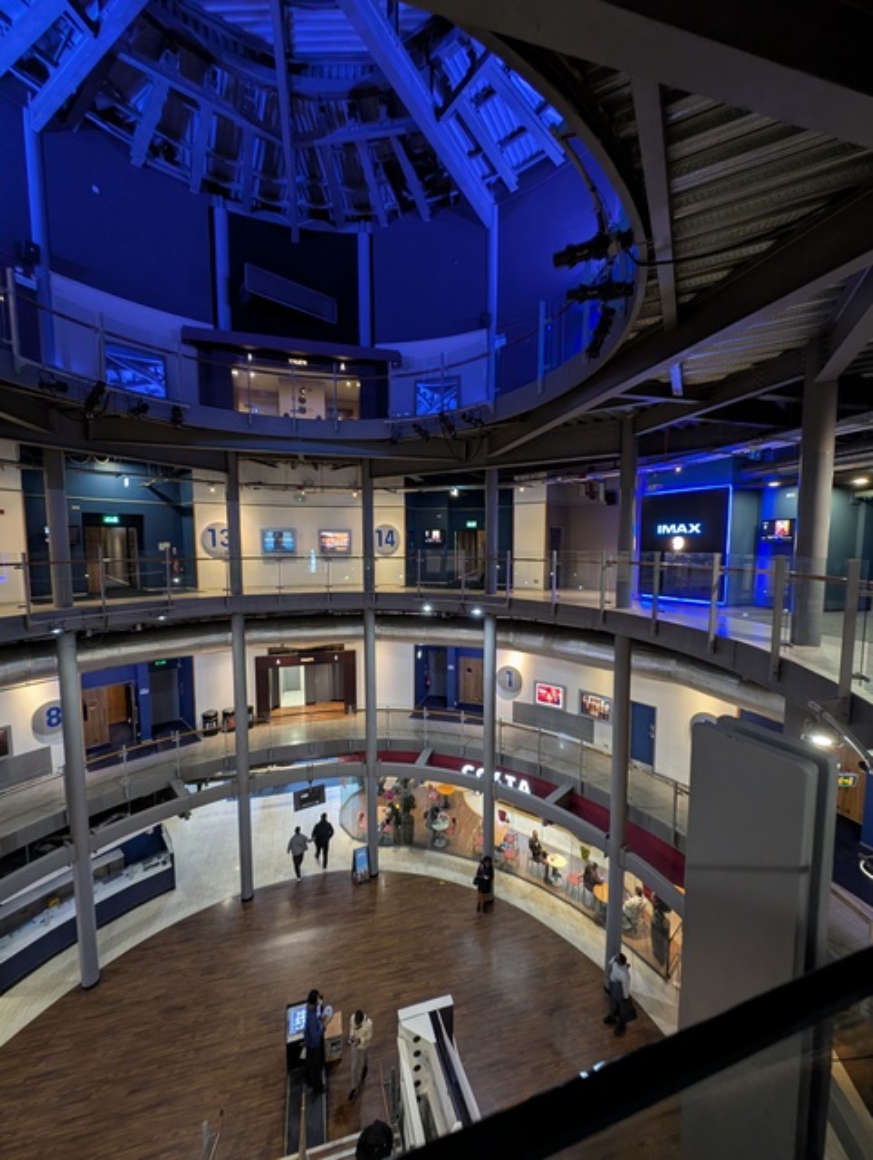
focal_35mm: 12
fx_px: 402
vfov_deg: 110.5
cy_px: 580
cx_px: 436
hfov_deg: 94.6
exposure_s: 1/25
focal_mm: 2.23
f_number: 1.95
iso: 285
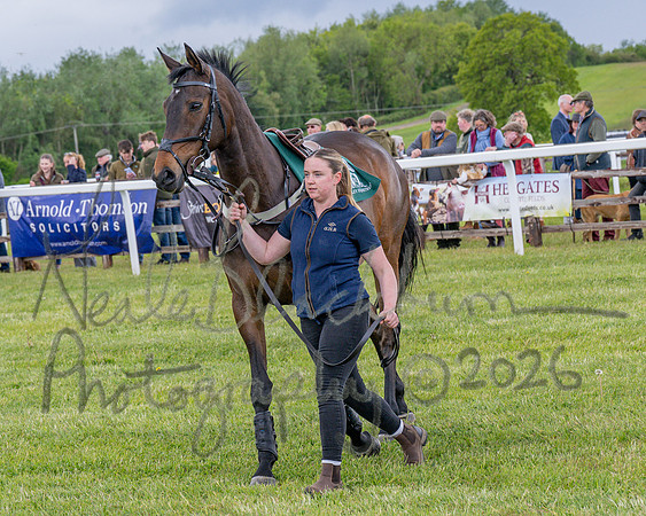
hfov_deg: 12.5
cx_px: 141
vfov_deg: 10.0
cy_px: 238
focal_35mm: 154
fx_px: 2946
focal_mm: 70
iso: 400
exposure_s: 1/800
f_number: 5
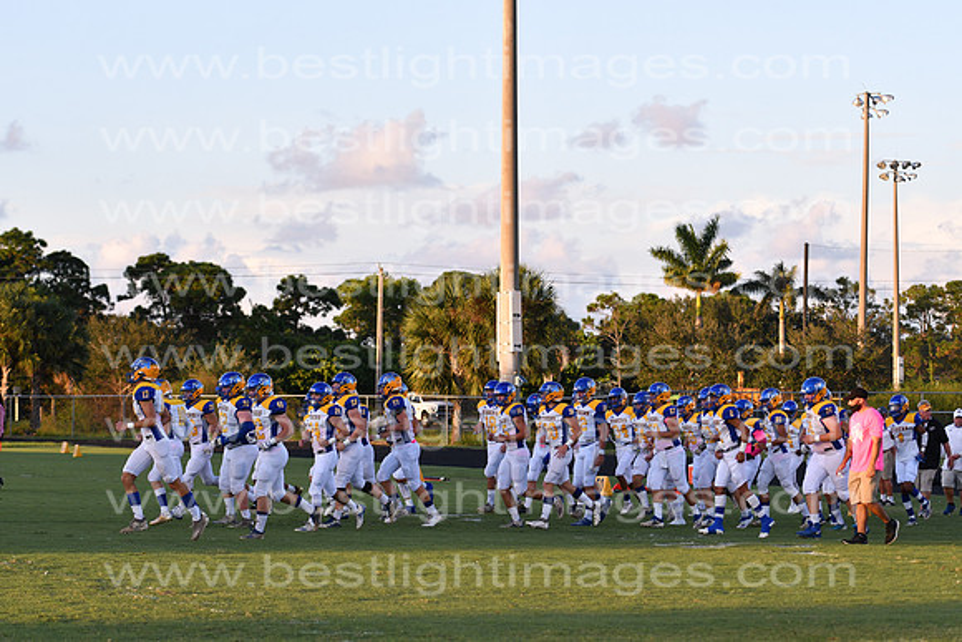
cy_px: 321
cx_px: 481
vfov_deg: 13.0
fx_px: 2806
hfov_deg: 19.5
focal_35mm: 105
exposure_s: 1/1250
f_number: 4
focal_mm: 70
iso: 400
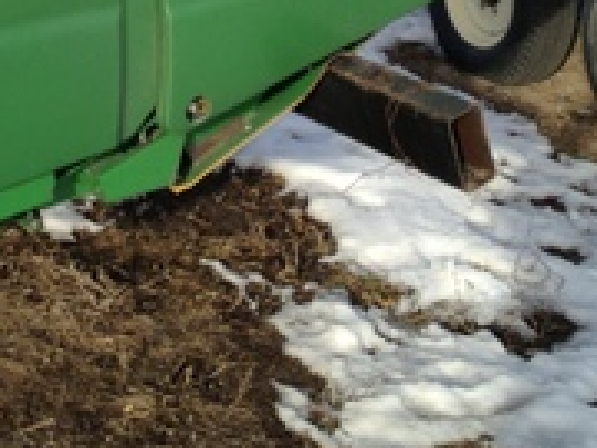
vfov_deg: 13.3
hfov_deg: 18.3
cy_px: -186
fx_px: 1828
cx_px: 73
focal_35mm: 106
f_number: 2.4
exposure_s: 1/1126
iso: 50
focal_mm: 4.28
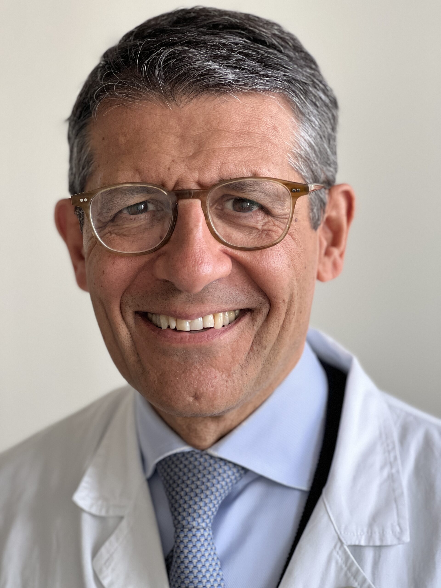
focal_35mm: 77
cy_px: 294
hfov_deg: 19.1
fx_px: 1308
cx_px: 220
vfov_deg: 25.3
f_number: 2.8
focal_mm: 9
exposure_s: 1/98
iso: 250
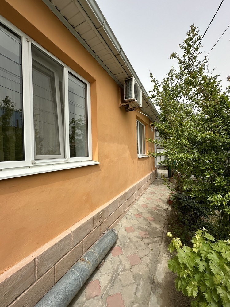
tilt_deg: +0.8
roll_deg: +1.3
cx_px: 115
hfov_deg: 85.7
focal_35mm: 14
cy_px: 154
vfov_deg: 102.1
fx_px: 124
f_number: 2.2
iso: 50
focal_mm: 2.22
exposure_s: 1/1689
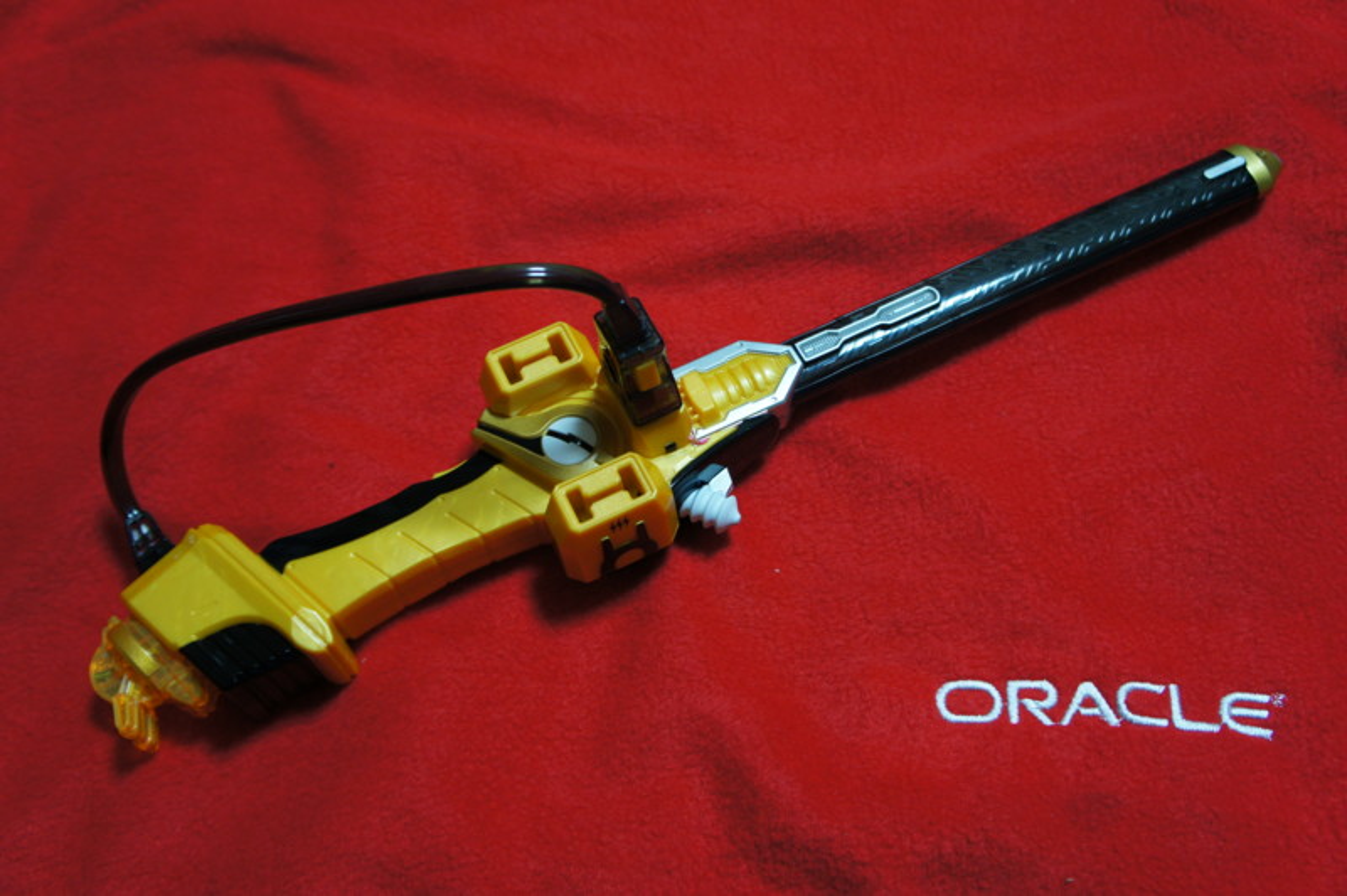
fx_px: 1290
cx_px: 674
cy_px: 448
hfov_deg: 55.1
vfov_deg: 38.3
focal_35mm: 34
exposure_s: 1/40
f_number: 4
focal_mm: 23
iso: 500
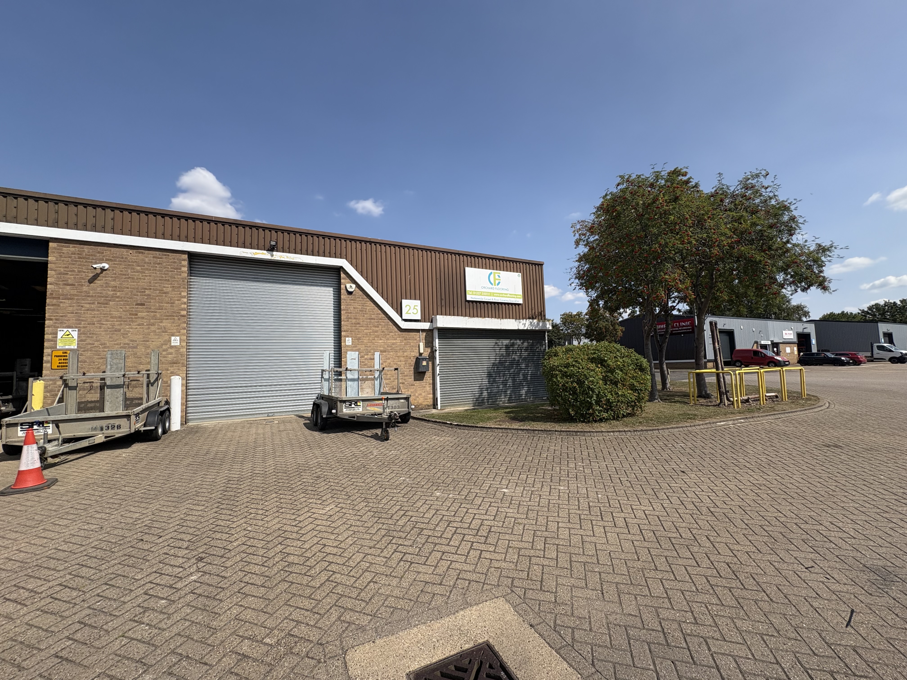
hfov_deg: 102.1
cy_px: 340
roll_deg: +1.4
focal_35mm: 14
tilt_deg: +4.3
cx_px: 454
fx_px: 367
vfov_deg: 85.7
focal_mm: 2.22
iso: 50
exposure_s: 1/2674
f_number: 2.2
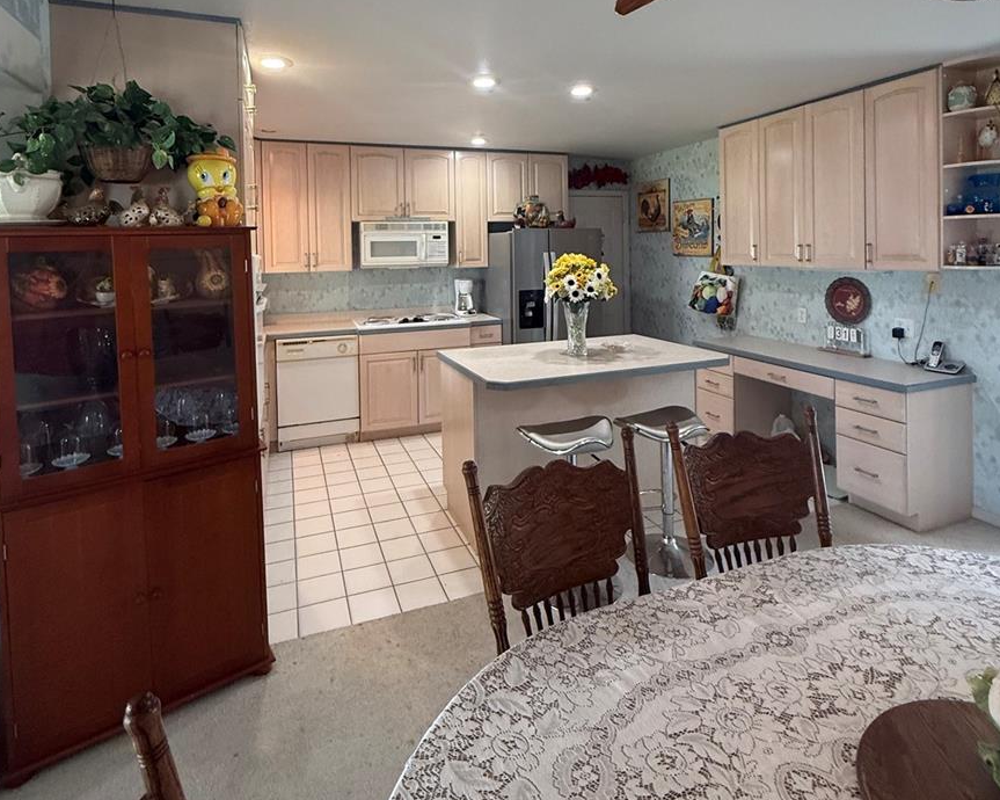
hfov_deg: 83.3
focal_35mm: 19
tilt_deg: -0.8
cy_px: 262
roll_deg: +1.0
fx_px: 562
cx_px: 487
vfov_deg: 68.7
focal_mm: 2.22
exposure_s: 1/120
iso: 400
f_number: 2.2
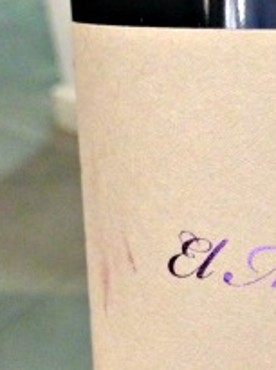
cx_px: 296
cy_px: 234
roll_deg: +1.8
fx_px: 917
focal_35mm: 86
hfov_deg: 16.6
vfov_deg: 22.7
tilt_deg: -35.0
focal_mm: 4.12
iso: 640
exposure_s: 1/15
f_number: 2.4
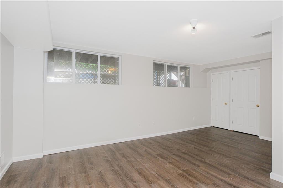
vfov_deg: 67.3
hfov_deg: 90.0
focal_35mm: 18
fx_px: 141
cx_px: 142
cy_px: 94
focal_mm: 12.2
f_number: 8
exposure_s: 1/60
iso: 800
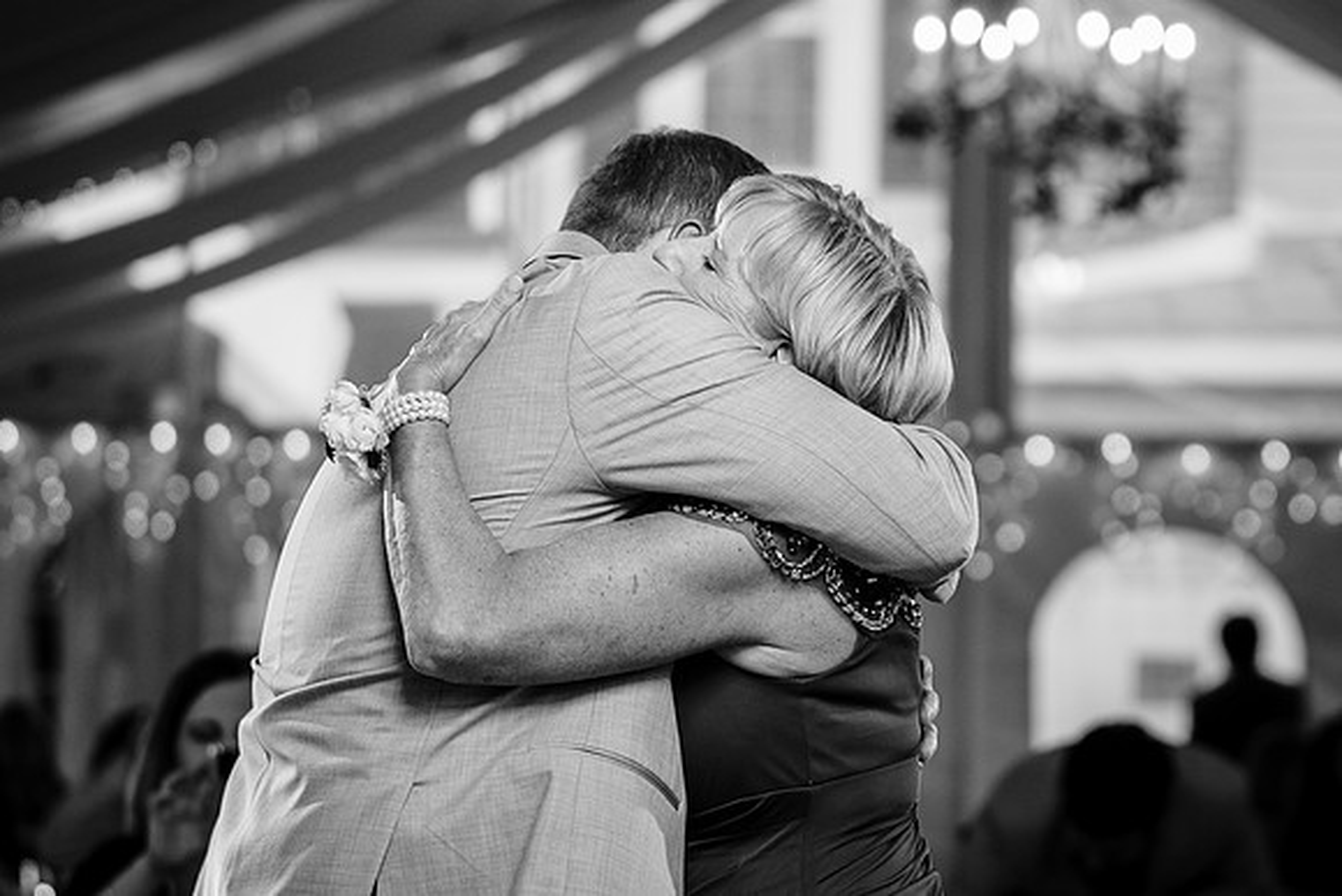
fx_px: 5682
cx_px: 944
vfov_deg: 9.0
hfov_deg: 13.4
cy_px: 501
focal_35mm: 152
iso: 500
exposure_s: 1/250
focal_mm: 80
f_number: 2.8
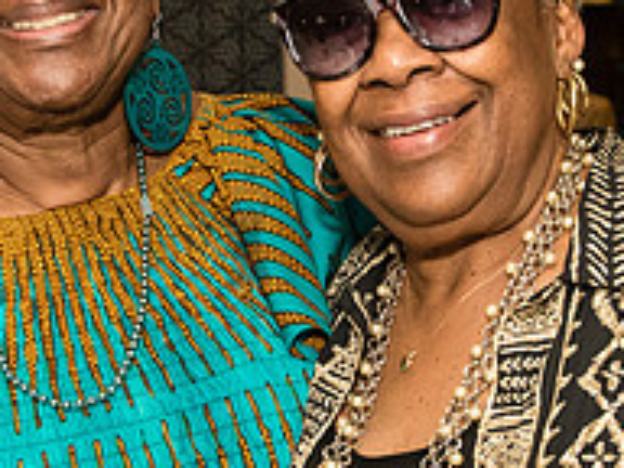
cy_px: 301
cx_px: 294
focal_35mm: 118
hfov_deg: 16.7
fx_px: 2127
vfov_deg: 12.5
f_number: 3.5
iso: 1600
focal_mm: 28
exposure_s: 1/160
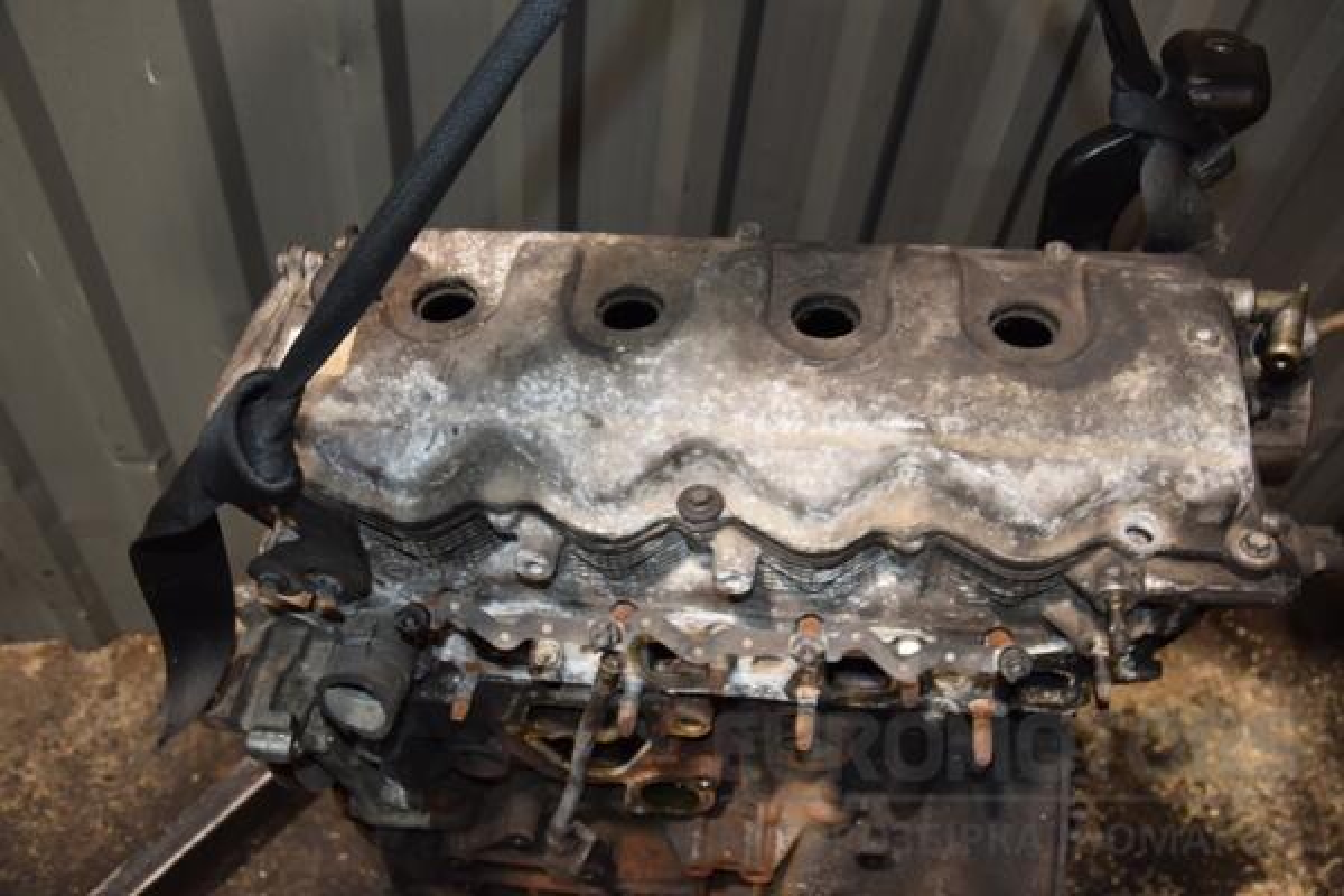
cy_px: 448
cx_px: 672
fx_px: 1232
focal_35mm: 33
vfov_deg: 40.0
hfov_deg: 57.2
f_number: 5
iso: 800
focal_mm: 22
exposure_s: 1/60
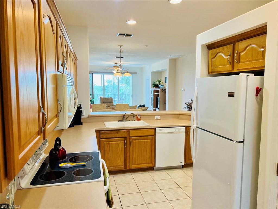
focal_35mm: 26
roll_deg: +0.4
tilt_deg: -5.5
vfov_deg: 53.1
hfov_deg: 67.3
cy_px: 104
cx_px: 139
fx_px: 209
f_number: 1.5
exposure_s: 1/60
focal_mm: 5.7
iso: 80
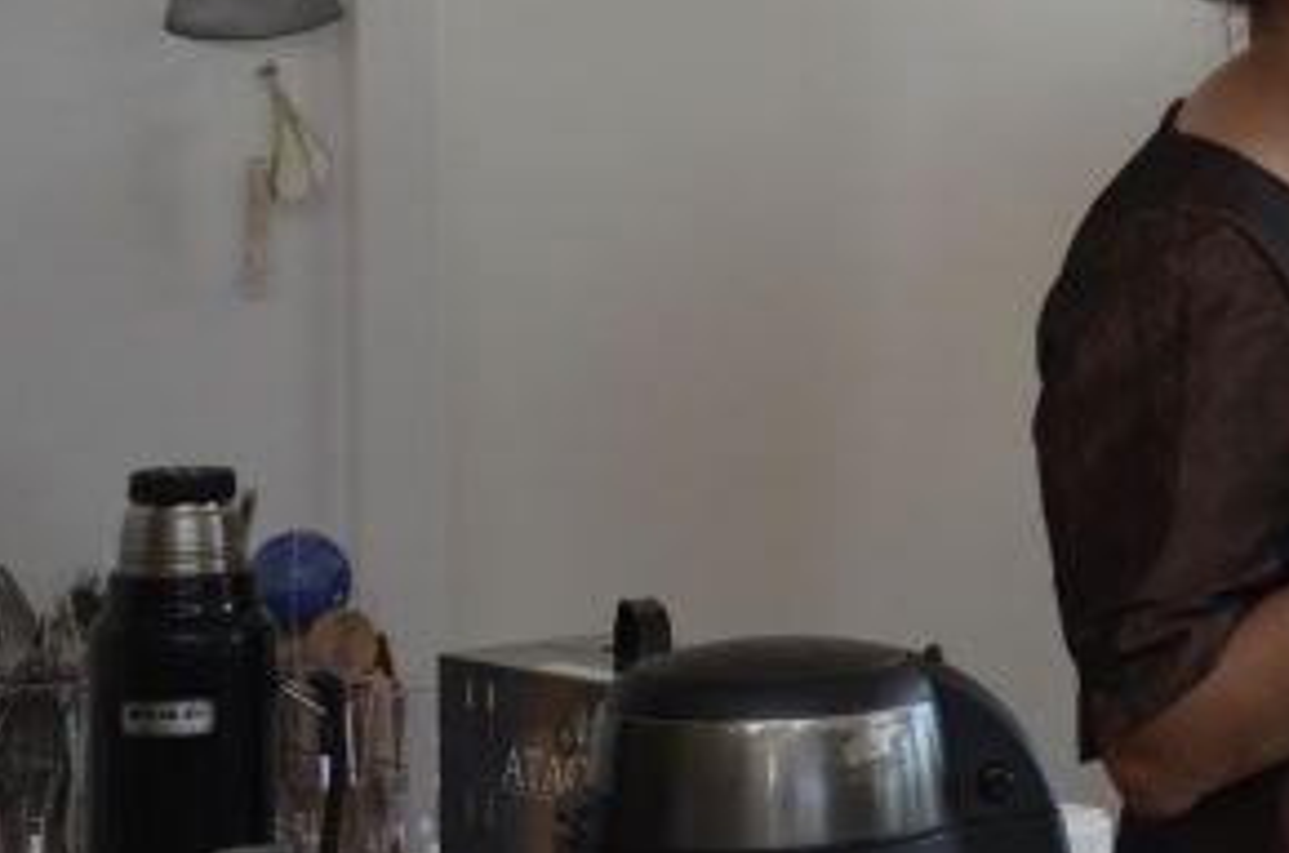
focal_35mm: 207
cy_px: -4
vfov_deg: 6.6
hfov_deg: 9.7
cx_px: 1760
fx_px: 7395
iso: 200
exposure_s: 1/125
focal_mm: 50
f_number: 5.6
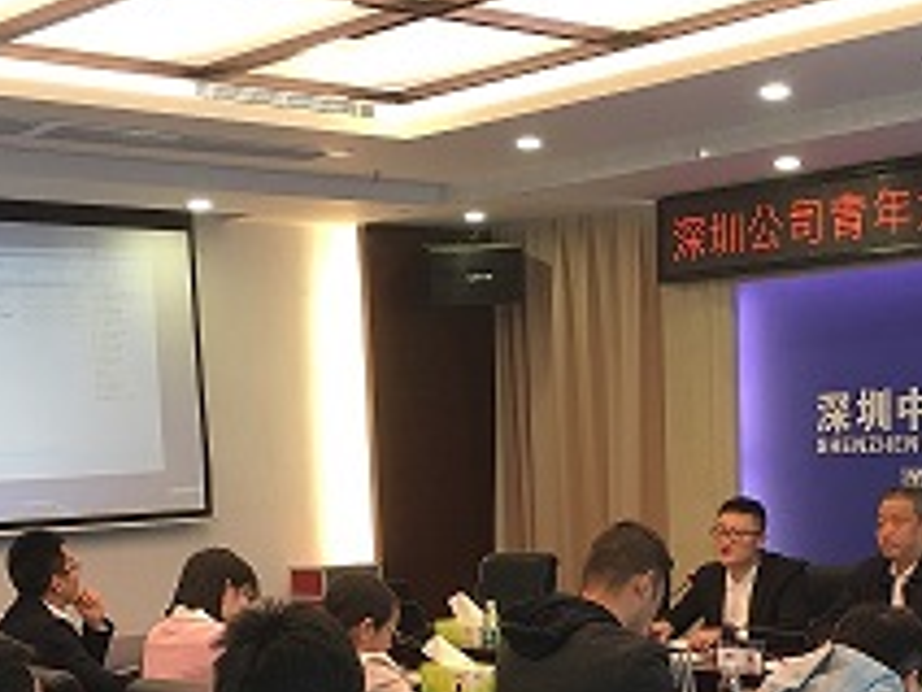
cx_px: 504
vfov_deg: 20.6
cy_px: 701
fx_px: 1838
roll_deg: +1.5
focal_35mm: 69
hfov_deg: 28.1
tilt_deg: -7.7
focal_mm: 4.15
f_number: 2.2
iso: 32
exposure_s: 1/17
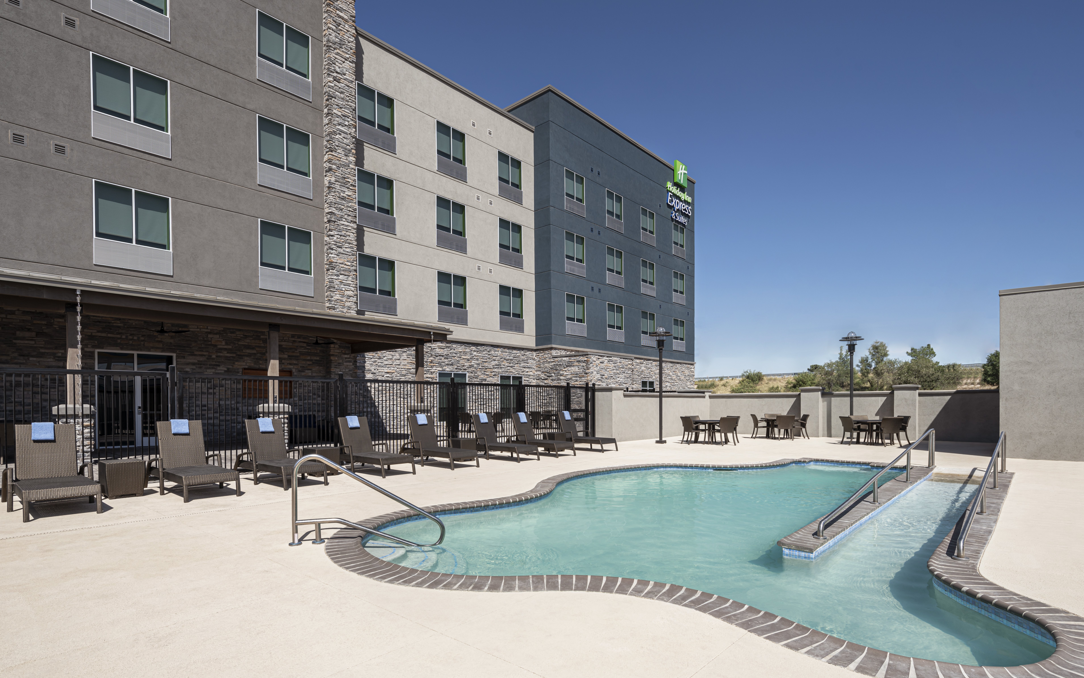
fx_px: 532
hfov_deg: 91.1
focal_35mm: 18
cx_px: 550
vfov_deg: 65.0
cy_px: 331
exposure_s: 1/200
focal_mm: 17
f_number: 11
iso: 100
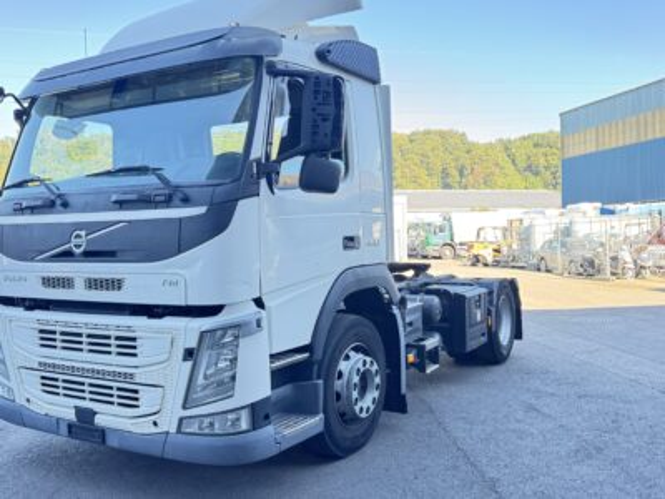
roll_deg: +2.1
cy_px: 250
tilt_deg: -1.2
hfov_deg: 71.6
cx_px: 332
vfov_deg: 56.8
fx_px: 461
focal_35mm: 24
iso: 160
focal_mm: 6.76
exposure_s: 1/211
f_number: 1.78
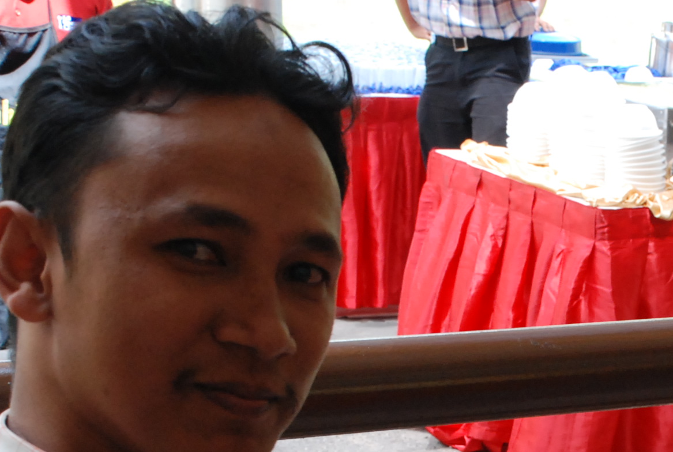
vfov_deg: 10.4
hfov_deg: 15.5
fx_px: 2440
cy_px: 534
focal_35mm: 130
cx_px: 646
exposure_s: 1/125
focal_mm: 35
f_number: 9
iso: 800
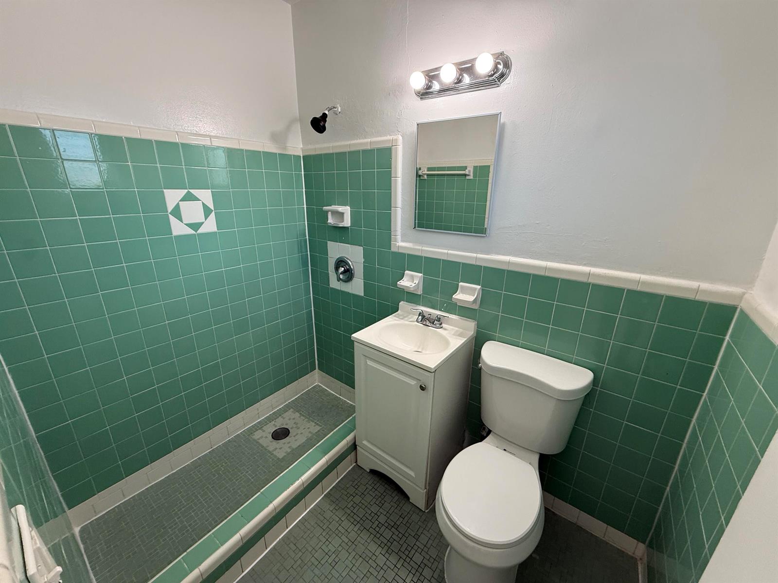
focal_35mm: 14
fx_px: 315
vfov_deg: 85.7
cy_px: 292
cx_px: 389
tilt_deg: -17.8
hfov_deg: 102.1
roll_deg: -0.3
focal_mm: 2.22
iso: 160
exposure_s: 1/120
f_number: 2.2
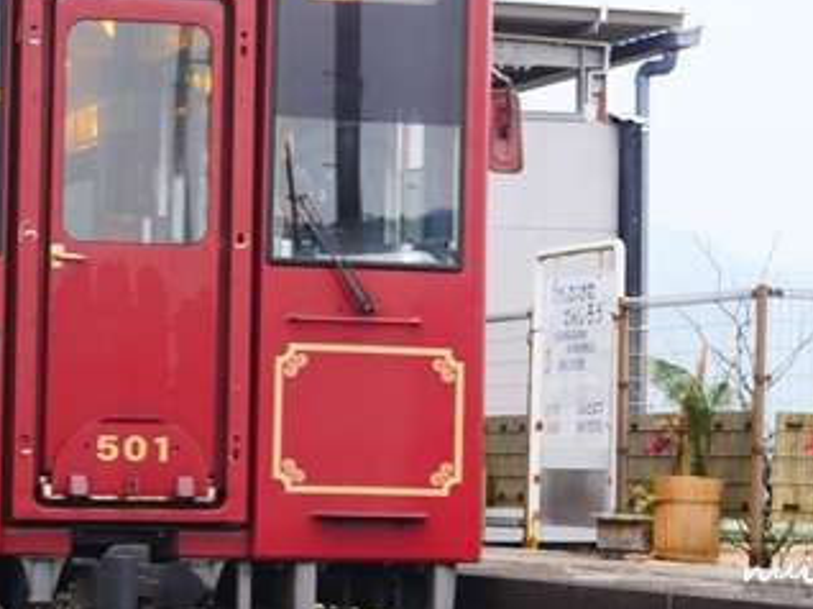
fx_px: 4553
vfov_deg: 7.6
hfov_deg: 10.2
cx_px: 506
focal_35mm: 194
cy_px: 266
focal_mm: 77
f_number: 5.6
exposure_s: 1/80
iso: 320
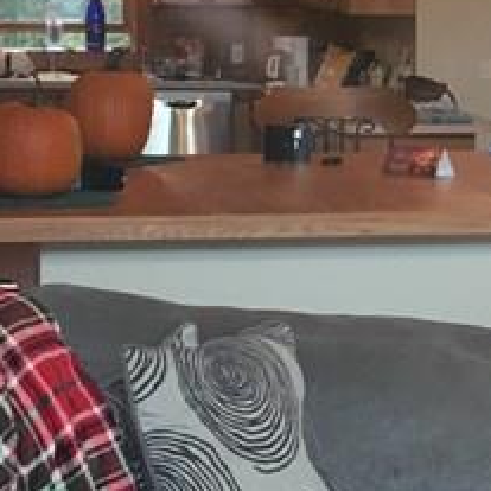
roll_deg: -1.8
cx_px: 565
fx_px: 2038
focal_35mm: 127
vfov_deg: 13.7
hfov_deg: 13.4
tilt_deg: -4.6
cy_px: 154
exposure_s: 1/30
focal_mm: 4.15
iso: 100
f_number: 2.2
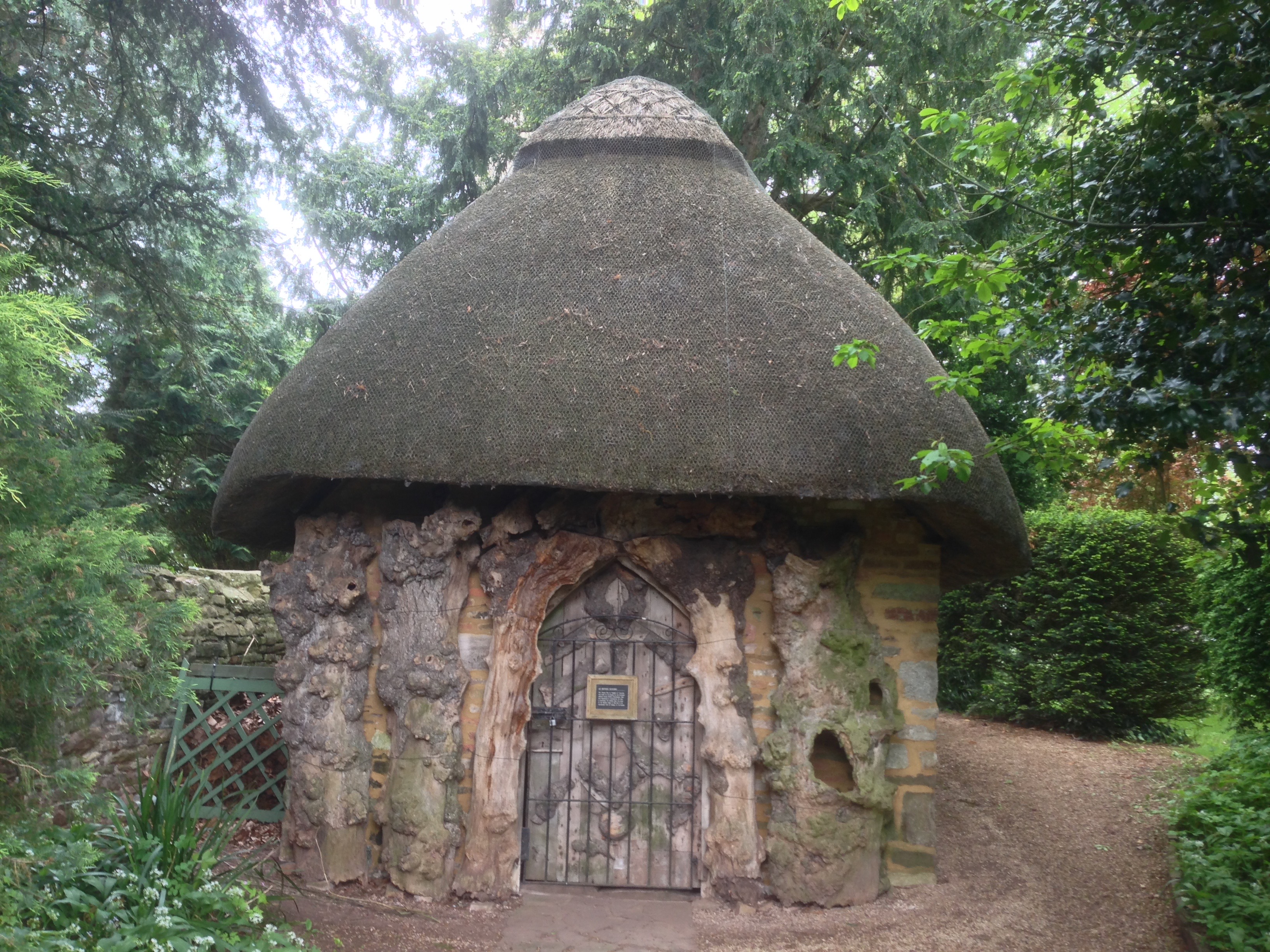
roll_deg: -0.6
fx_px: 1211
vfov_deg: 42.9
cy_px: 476
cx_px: 635
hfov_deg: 55.4
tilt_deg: +8.4
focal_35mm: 33
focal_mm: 4.12
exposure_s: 1/40
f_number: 2.4
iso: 50
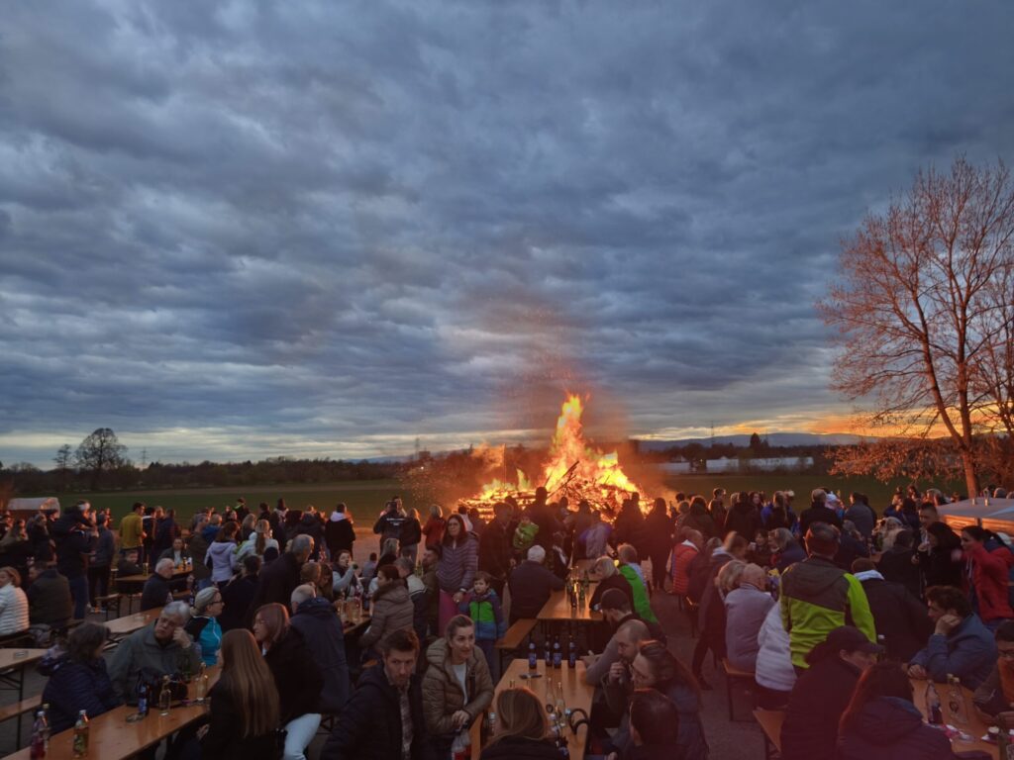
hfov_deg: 73.9
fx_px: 674
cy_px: 380
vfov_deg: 58.9
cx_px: 507
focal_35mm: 23
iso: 800
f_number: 1.7
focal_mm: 5.35
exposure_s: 1/25
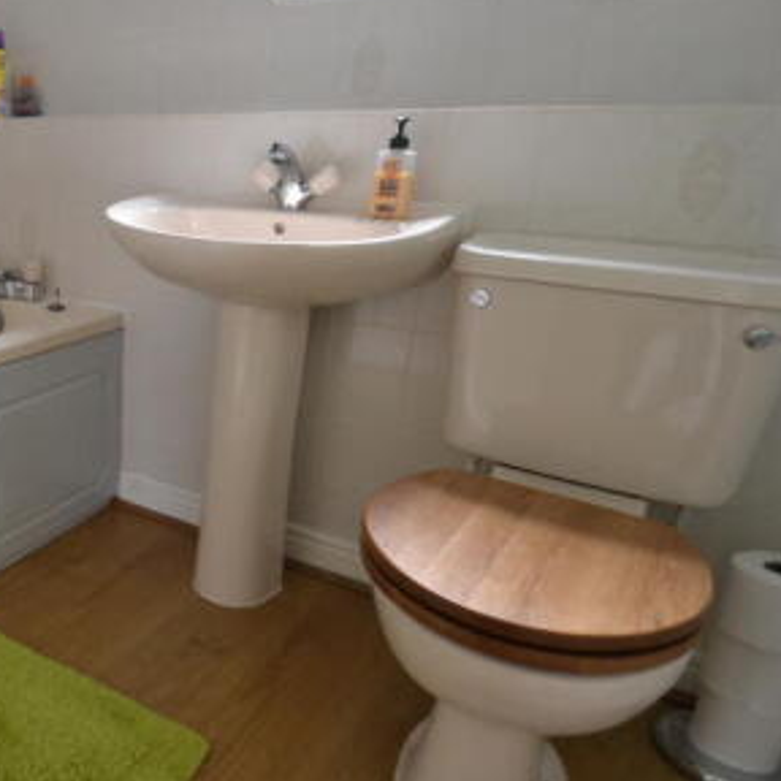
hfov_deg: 47.6
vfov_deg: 55.6
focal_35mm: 29
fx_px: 740
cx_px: 26
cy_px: 359
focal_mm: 10
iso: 500
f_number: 3.5
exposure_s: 1/60
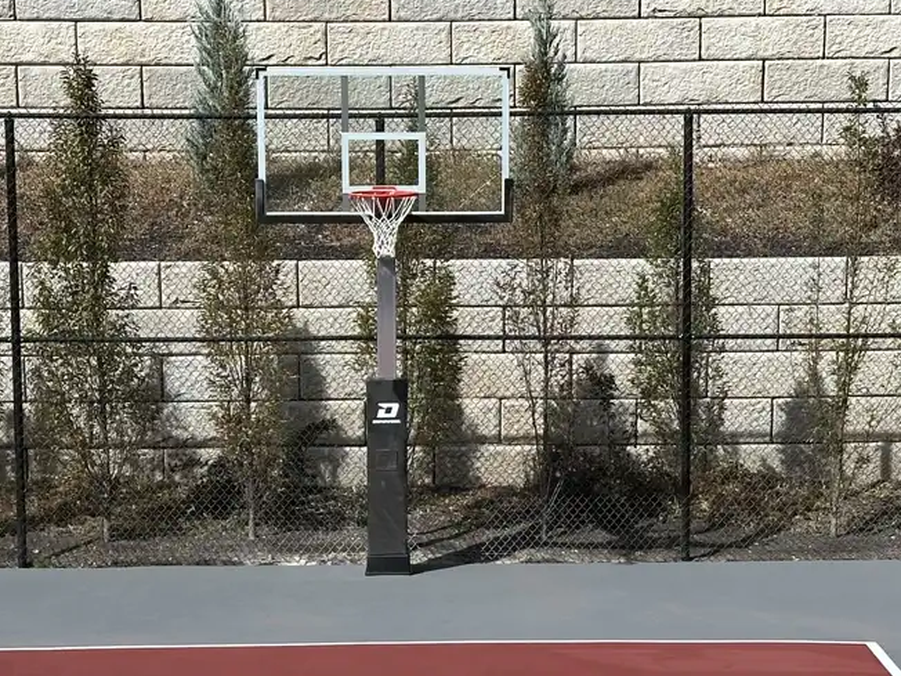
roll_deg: +0.4
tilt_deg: -13.6
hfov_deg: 18.5
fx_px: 2759
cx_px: 448
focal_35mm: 106
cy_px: 704
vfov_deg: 13.7
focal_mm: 6.86
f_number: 1.78
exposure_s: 1/3155
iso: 64
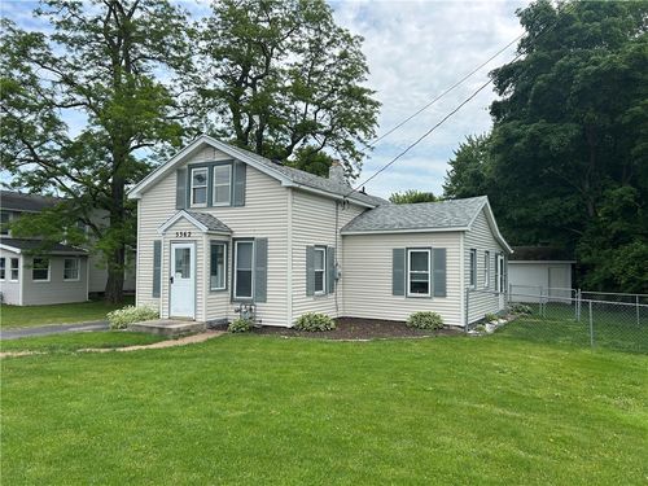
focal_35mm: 26
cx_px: 324
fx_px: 487
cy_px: 243
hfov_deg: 67.3
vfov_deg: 53.1
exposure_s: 1/3077
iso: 50
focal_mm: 5.7
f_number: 1.5
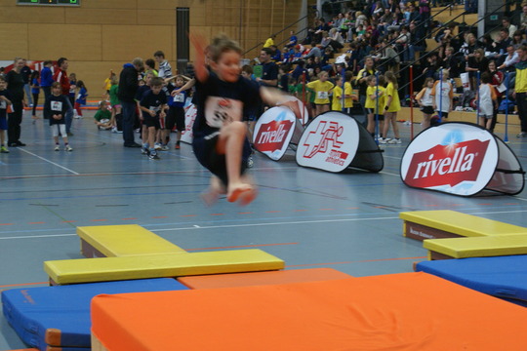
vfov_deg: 18.2
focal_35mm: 75
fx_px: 1098
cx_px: 264
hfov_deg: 27.0
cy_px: 176
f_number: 5.6
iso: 800
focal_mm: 50
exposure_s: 1/40
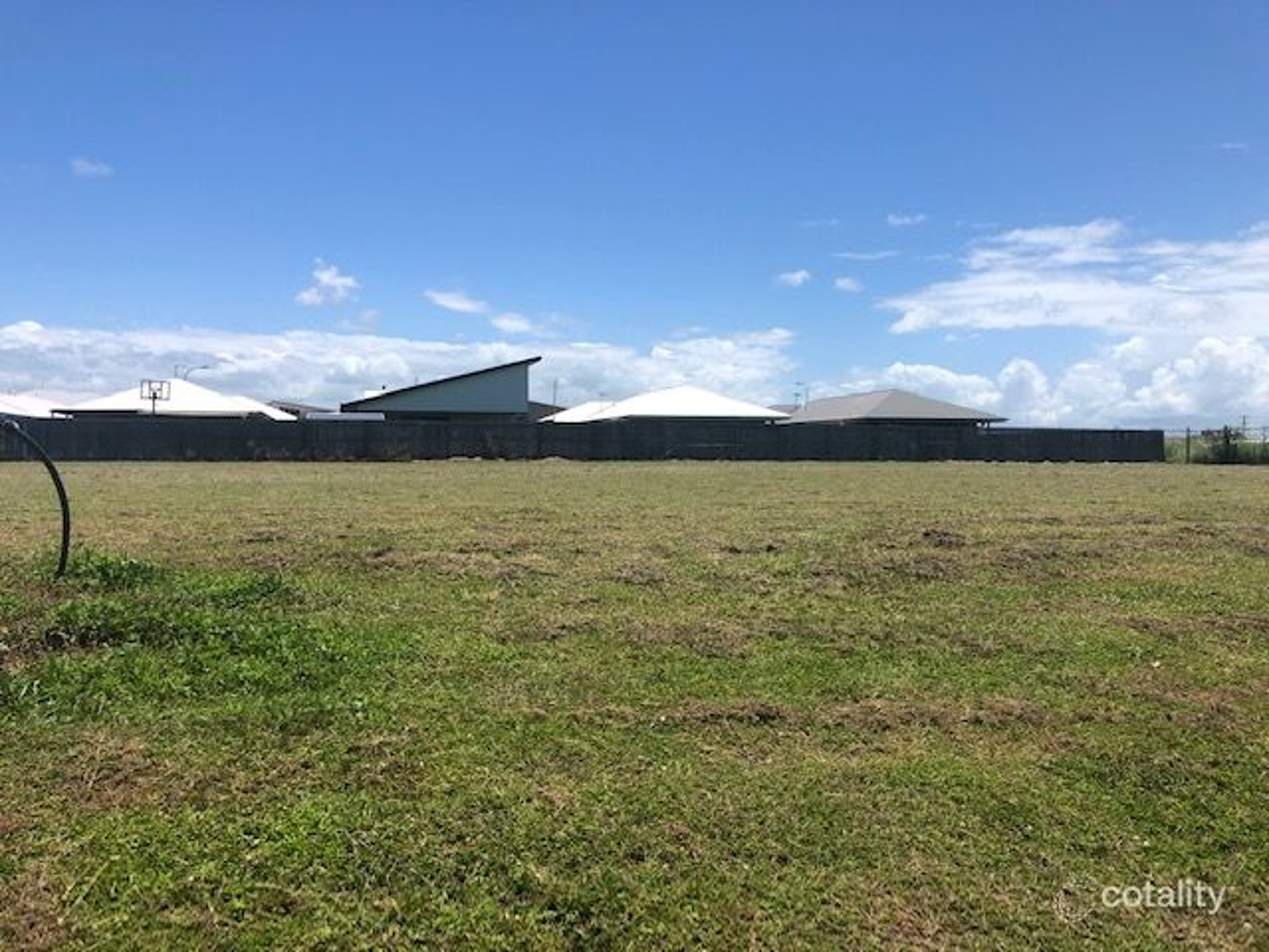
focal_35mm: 28
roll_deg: -0.2
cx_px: 634
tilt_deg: -0.7
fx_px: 1026
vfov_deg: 49.7
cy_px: 476
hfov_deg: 63.4
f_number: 1.8
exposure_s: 1/3003
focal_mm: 4
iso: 25
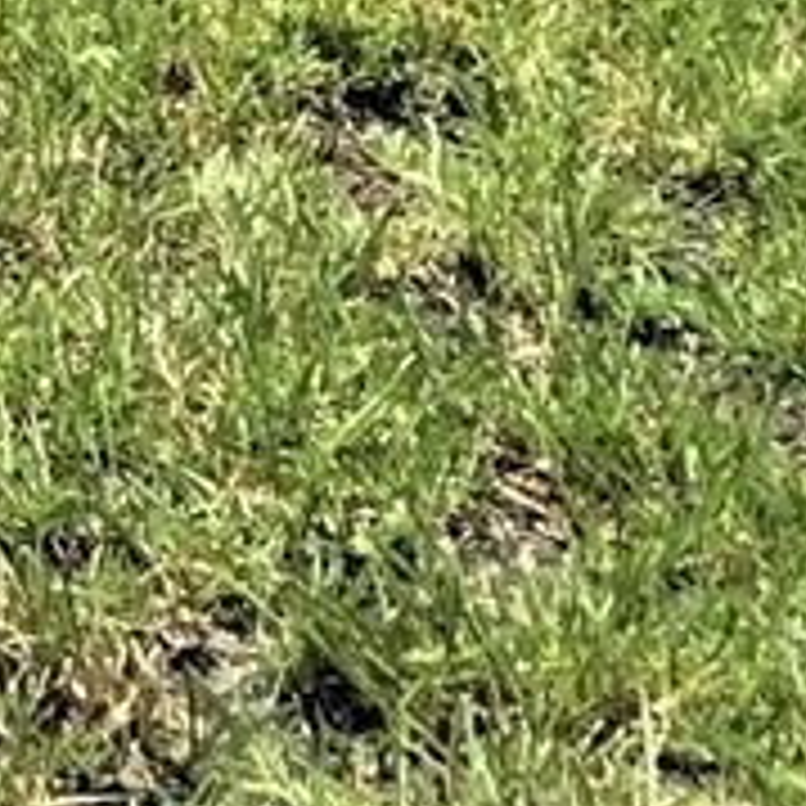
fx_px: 6033
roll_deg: -2.5
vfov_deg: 6.8
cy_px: -1792
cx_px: -1333
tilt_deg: -1.2
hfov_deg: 7.1
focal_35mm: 229
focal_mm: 4.15
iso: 32
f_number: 2.2
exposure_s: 1/2198
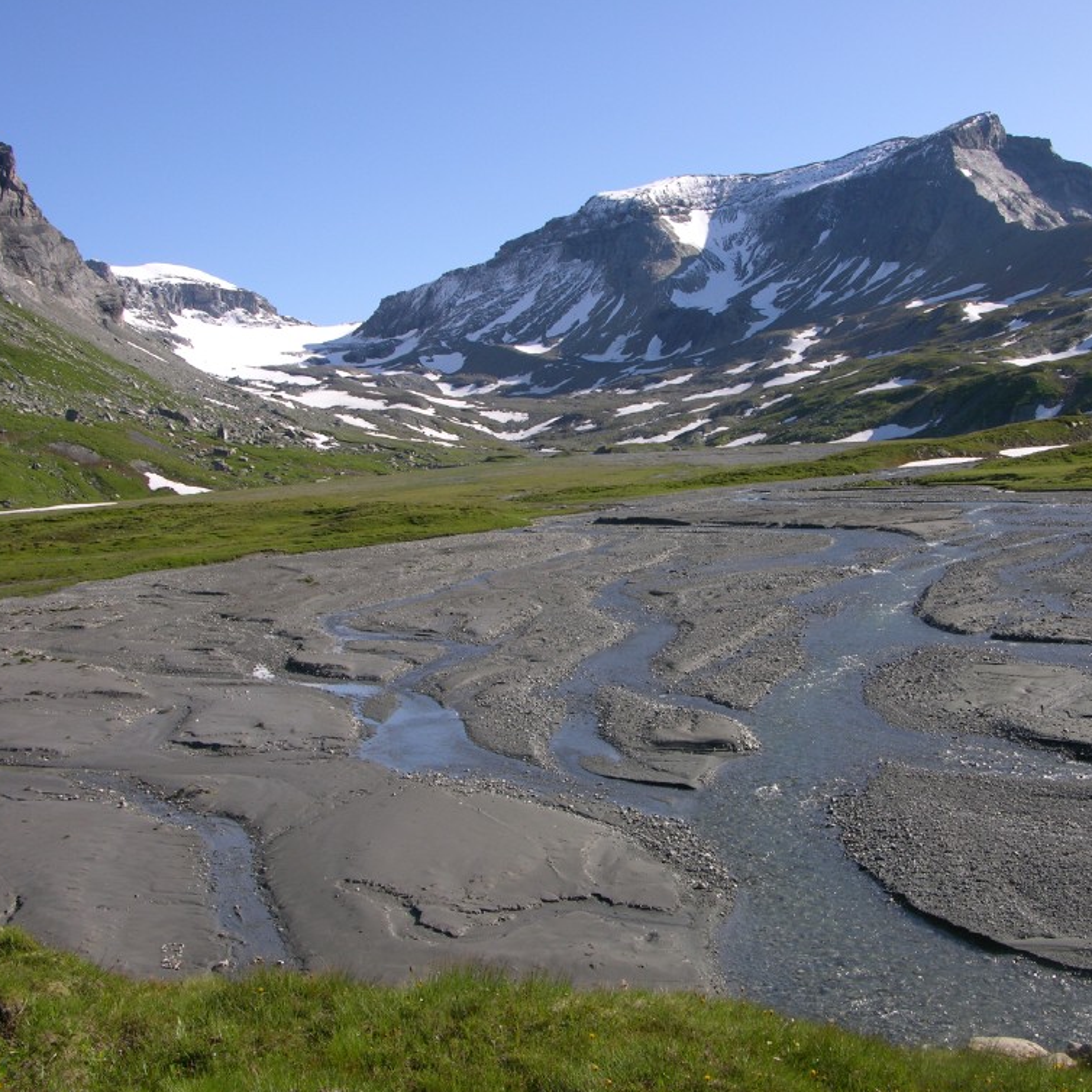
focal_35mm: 42
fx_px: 1499
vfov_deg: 40.0
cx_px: 613
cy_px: 547
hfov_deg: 40.0
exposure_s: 1/232
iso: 50
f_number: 5.6
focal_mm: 8.9
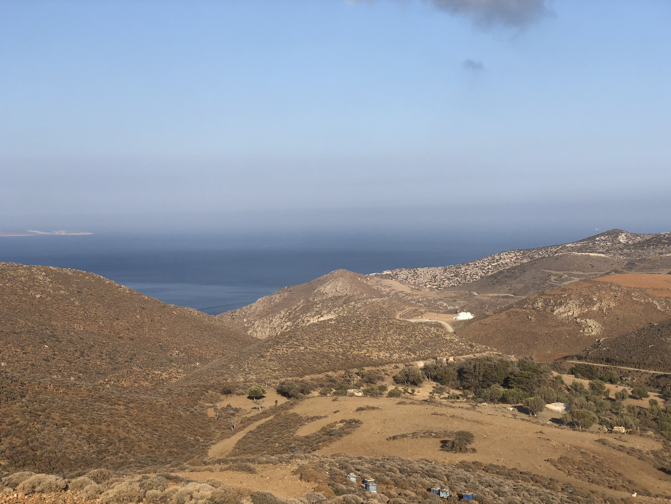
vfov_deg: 28.0
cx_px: 336
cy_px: 252
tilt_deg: -1.4
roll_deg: +1.5
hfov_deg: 36.8
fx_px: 1008
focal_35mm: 52
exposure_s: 1/1230
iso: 16
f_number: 2.4
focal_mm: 6
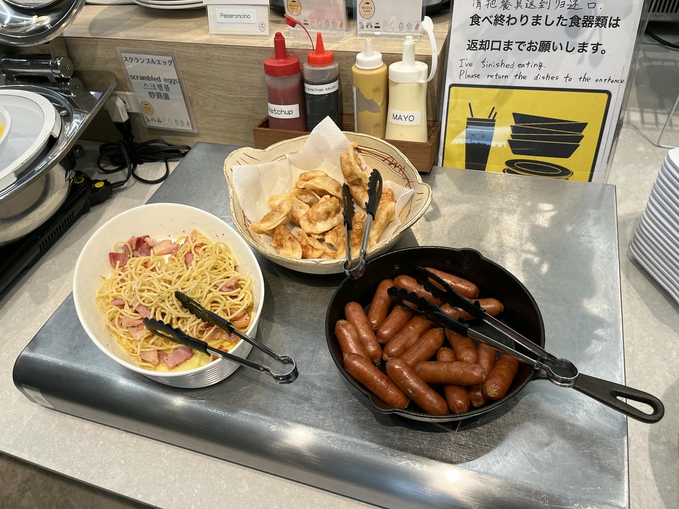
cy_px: 254
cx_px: 340
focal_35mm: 26
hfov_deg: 67.3
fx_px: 510
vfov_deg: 53.1
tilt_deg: -45.8
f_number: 1.6
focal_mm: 5.1
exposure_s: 1/120
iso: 100
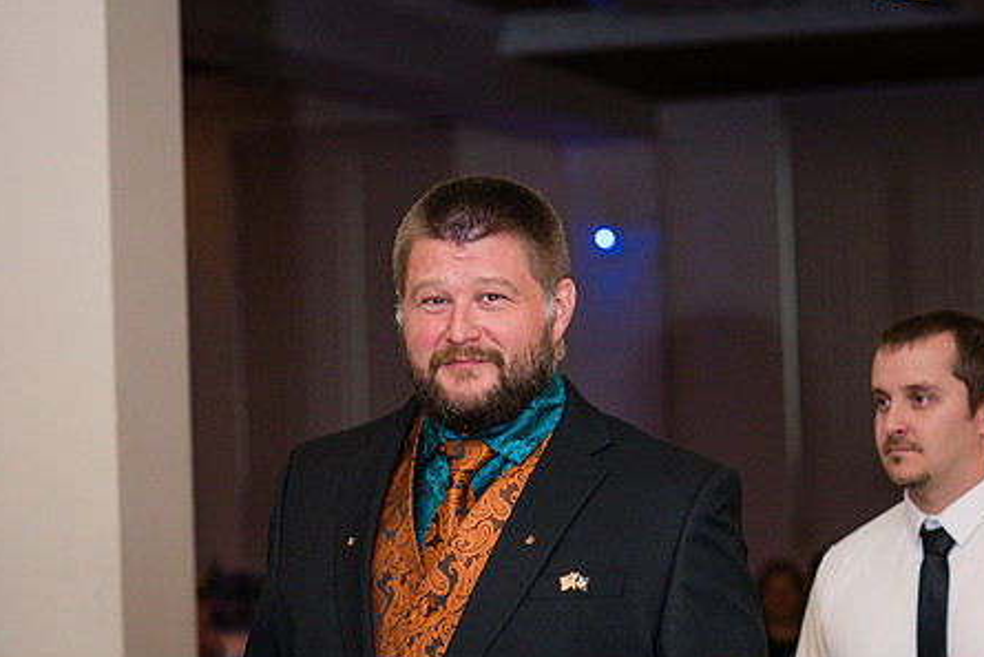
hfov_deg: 15.6
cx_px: 511
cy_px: 334
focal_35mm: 131
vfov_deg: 10.5
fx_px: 3582
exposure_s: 1/200
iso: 800
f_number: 3.2
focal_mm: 85
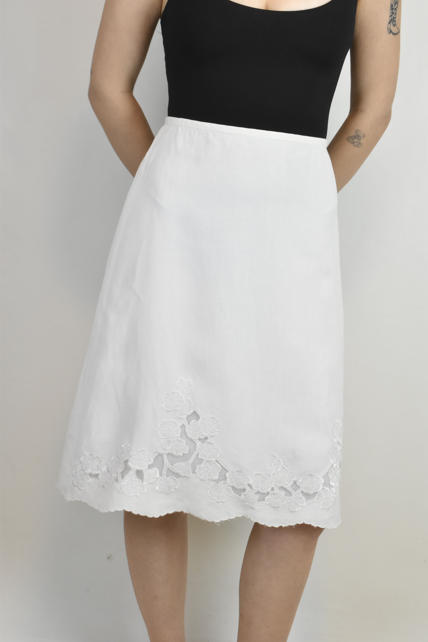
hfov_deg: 22.6
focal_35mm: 60
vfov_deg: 33.4
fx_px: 1070
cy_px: 321
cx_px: 214
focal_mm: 40
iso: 1600
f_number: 18
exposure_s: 1/40
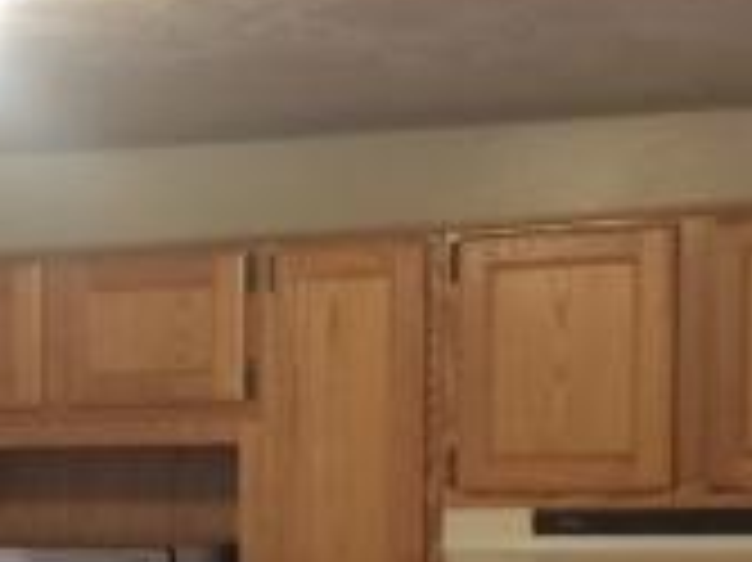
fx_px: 2410
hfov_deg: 17.0
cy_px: 652
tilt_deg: -4.4
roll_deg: +0.4
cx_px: -149
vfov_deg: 13.0
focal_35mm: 111
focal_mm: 4.15
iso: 100
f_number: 2.2
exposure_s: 1/30
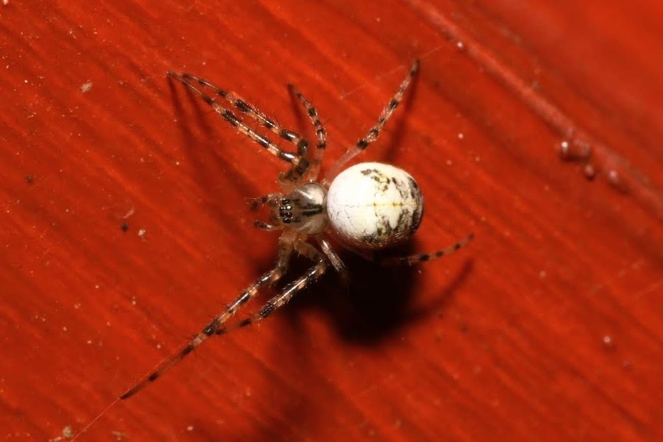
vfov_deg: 8.7
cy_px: 221
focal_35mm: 158
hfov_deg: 13.0
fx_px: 2900
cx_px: 332
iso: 250
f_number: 32
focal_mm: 105
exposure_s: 1/60
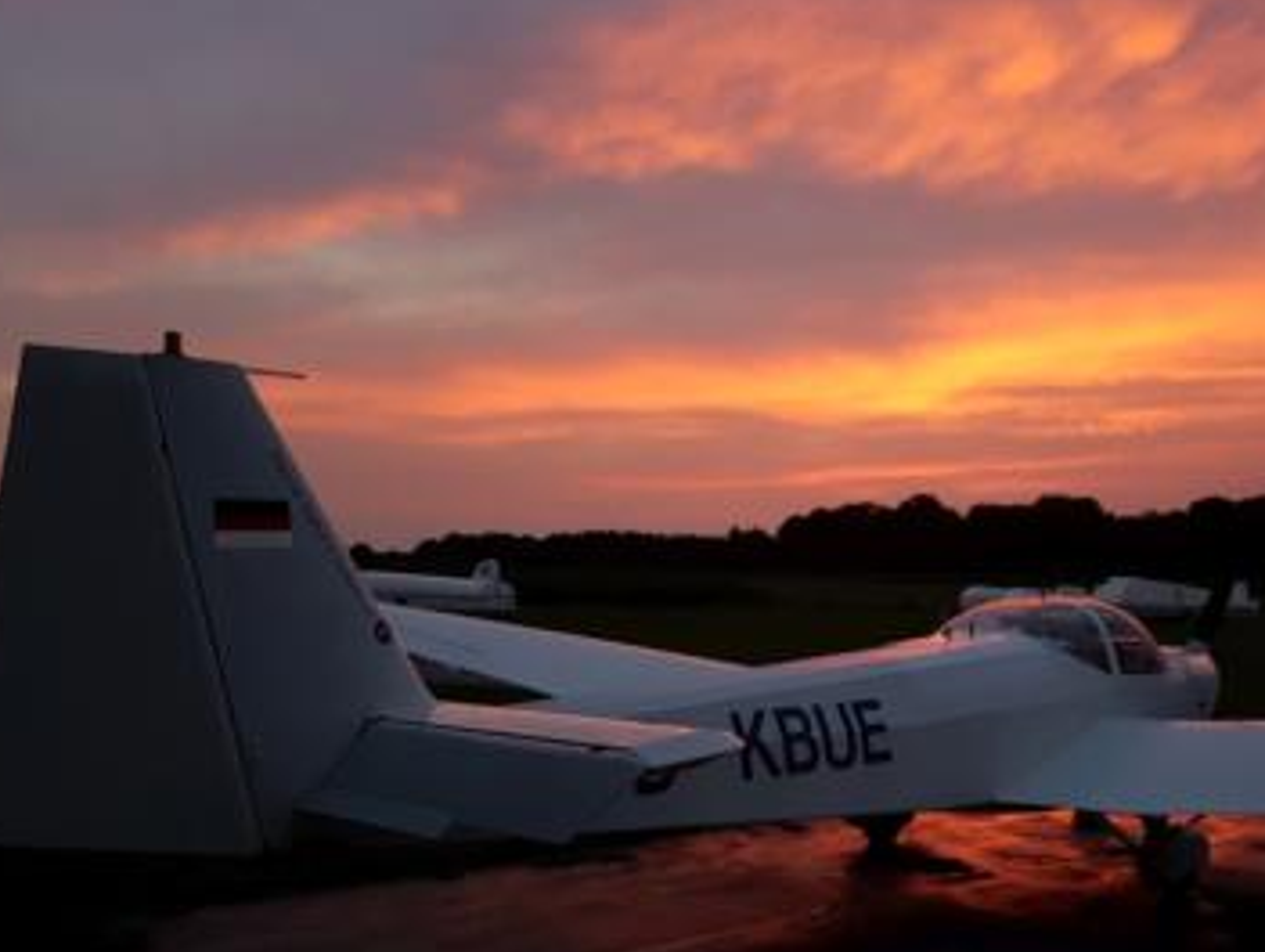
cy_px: 600
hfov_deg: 49.6
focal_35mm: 37
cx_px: 789
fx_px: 1354
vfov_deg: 38.5
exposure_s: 1/100
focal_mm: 4.2
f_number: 1.7
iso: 100
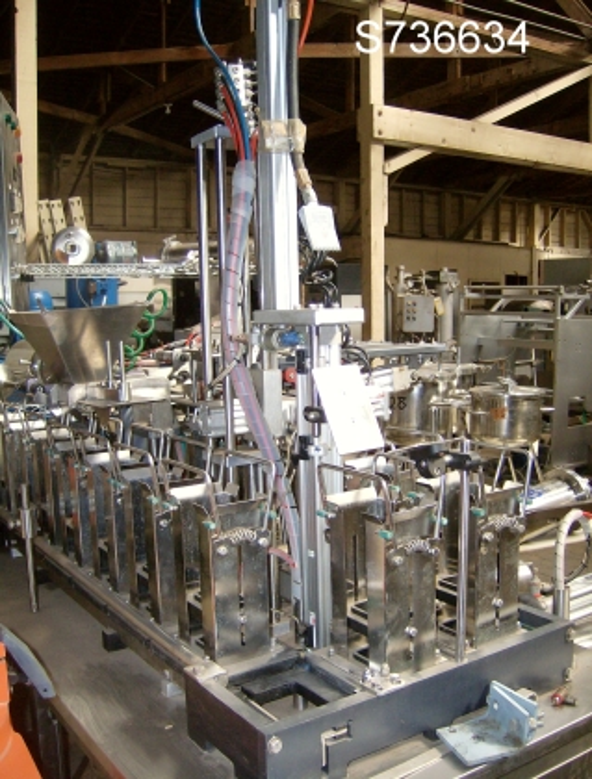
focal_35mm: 36
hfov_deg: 40.0
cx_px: 296
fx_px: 814
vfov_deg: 51.1
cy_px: 390
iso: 200
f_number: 2.8
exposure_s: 1/60
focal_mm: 6
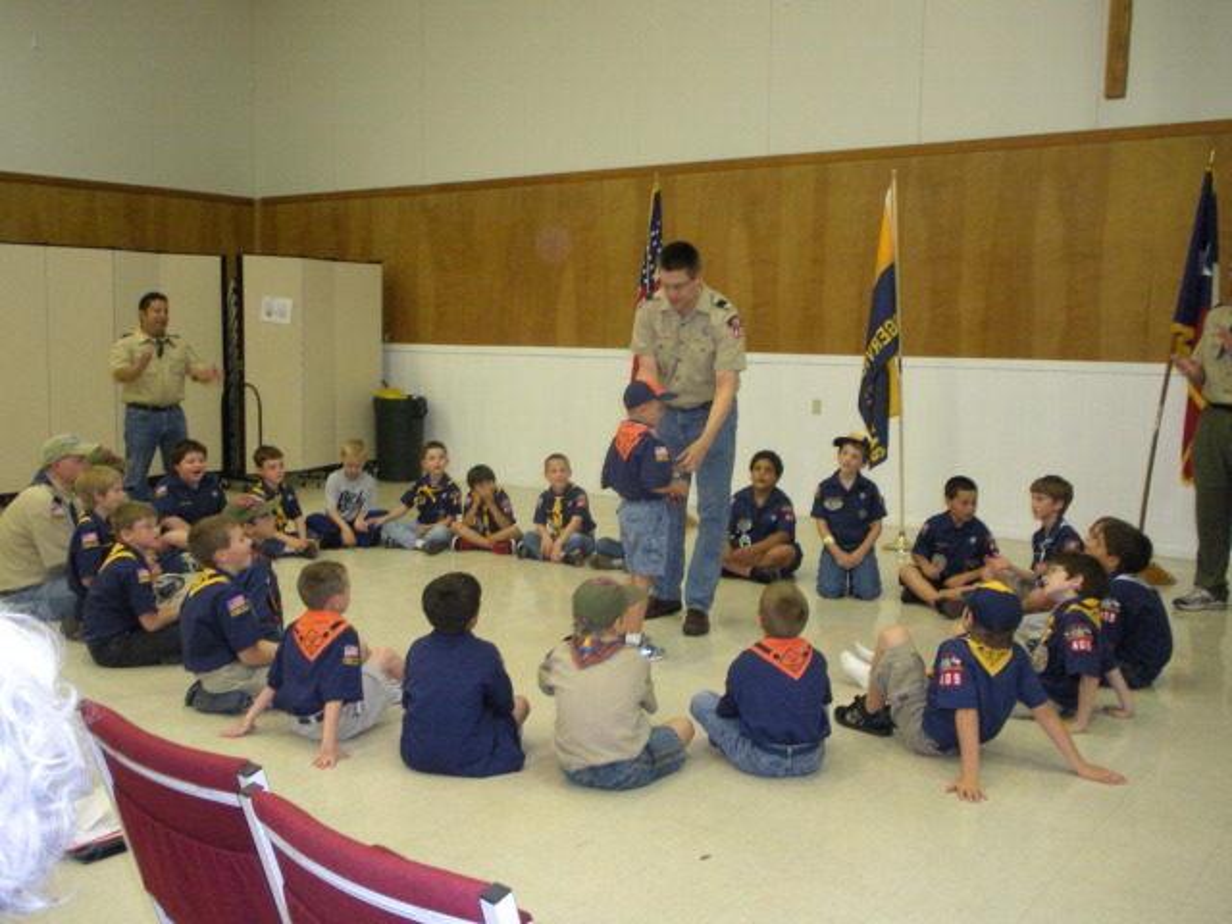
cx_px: 616
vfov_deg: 39.7
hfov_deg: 51.4
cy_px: 462
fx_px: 1281
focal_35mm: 36
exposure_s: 1/30
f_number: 3.5
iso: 311
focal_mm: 6.3
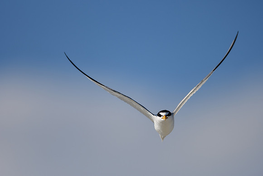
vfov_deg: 3.1
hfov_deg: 4.6
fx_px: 3288
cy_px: 88
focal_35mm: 450
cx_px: 132
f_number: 2.8
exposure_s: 1/5000
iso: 100
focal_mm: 300
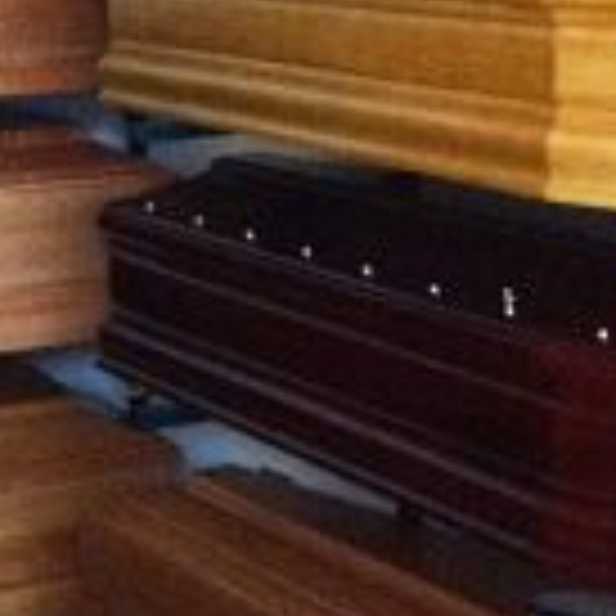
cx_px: 283
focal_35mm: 121
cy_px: 38
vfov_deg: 14.2
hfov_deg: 14.4
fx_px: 2436
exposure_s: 1/15
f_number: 2.8
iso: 1000
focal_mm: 3.85
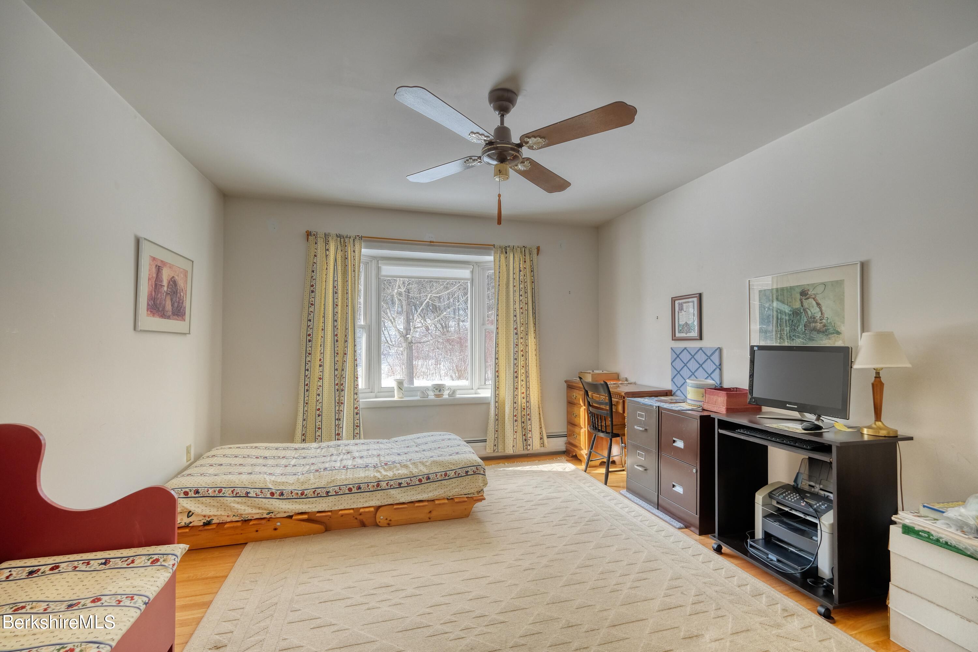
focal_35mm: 15
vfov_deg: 77.3
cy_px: 326
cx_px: 489
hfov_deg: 100.4
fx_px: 407
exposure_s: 1/56
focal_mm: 10
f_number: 4
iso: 800
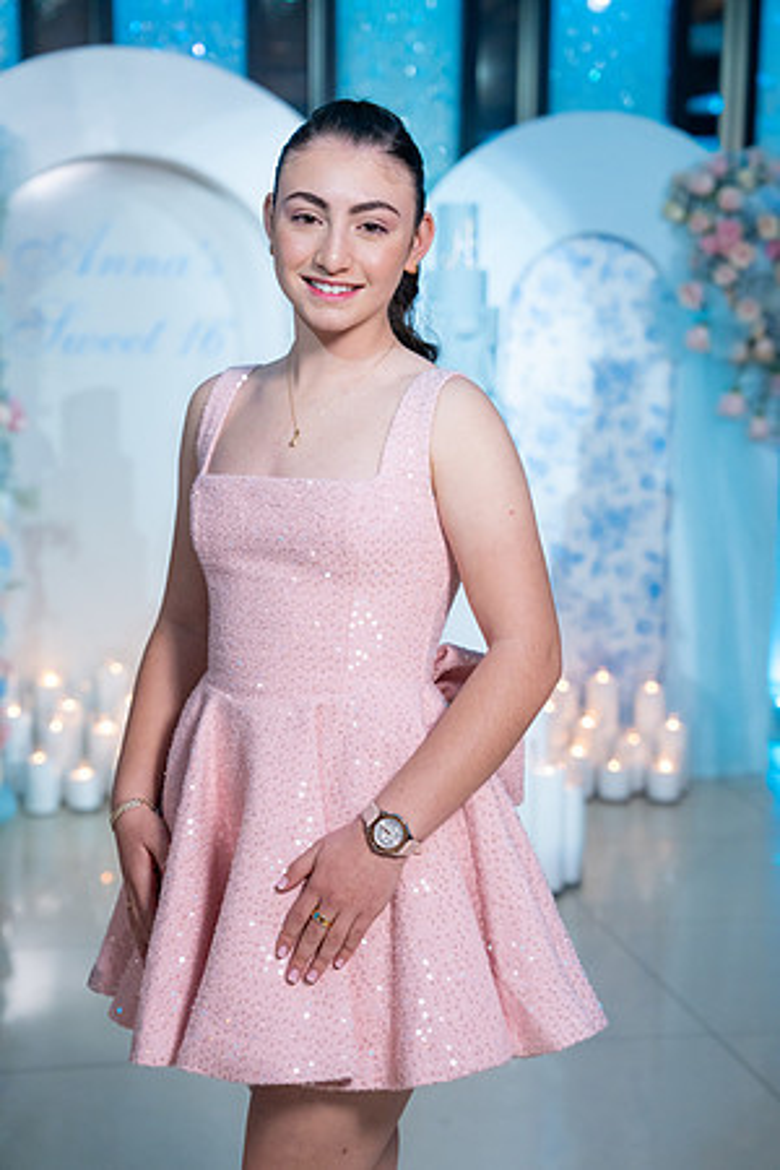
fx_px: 2275
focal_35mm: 70
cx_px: 390
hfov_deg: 19.5
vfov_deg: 28.8
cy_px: 585
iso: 3200
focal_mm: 70
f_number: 4
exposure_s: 1/160
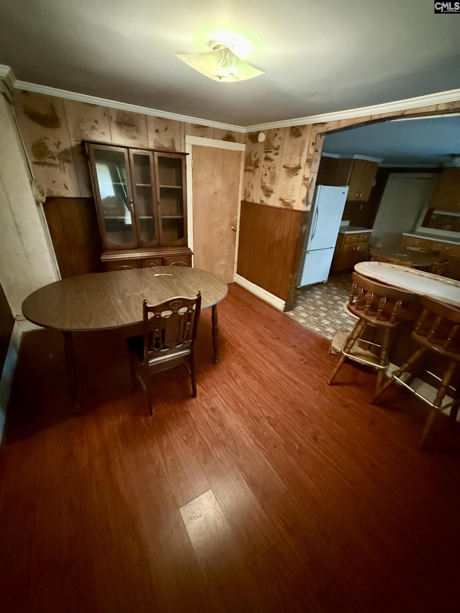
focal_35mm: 14
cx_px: 230
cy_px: 306
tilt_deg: -26.9
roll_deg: -4.6
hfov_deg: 85.7
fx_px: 248
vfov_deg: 102.1
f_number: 2.2
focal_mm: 2.22
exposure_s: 1/30
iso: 2000
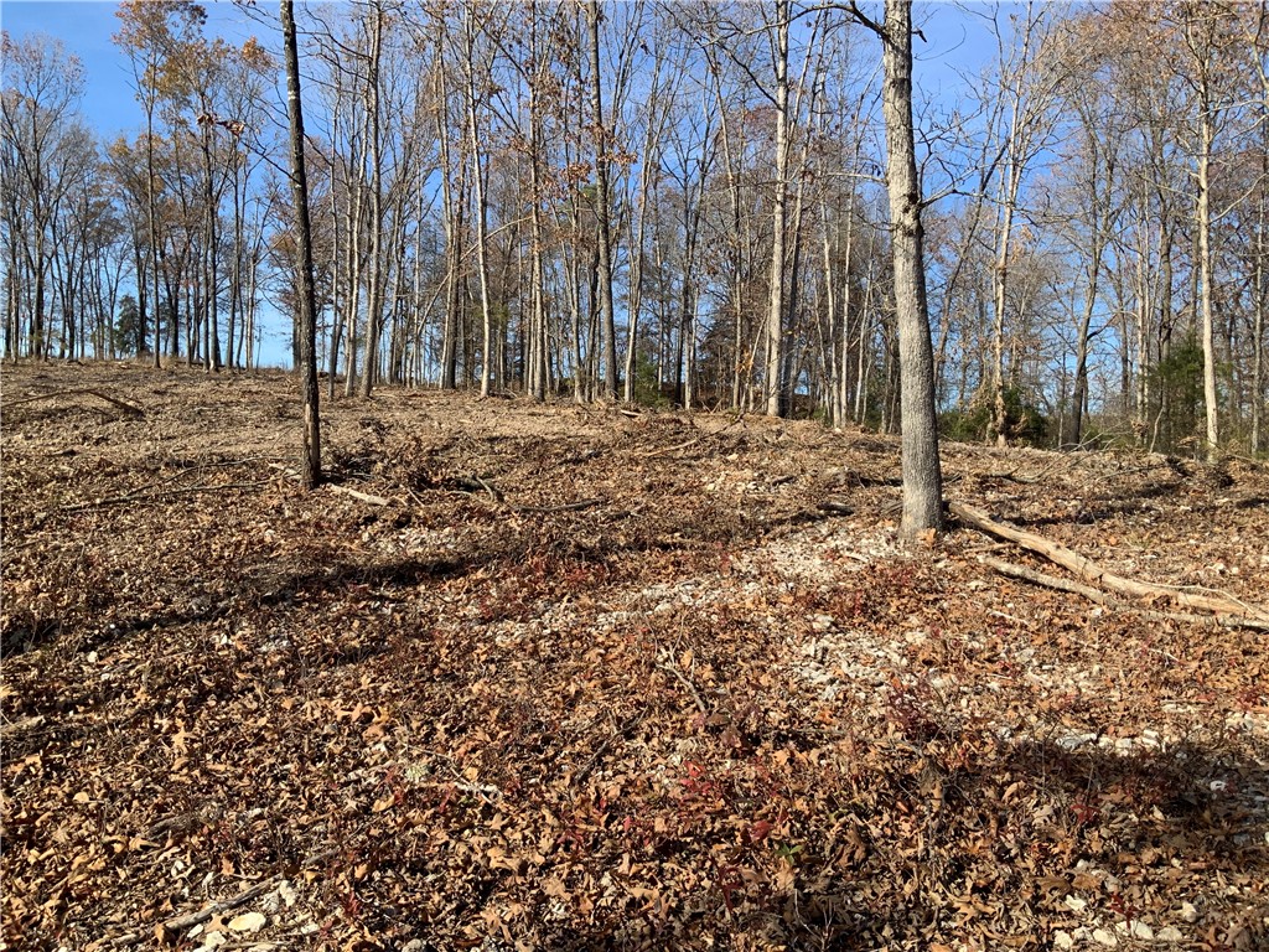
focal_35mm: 29
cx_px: 634
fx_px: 1063
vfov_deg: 48.2
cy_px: 476
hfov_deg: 61.7
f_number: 1.8
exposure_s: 1/1311
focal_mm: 3
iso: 16
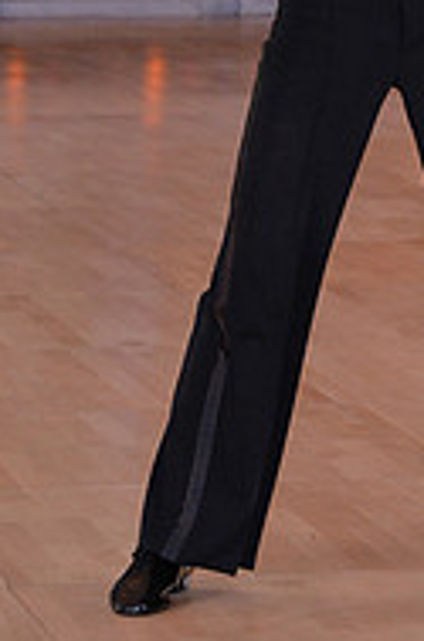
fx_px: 5347
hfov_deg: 4.5
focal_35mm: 301
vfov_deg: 6.8
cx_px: 317
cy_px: -217
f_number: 6.3
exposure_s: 1/250
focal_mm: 98
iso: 2000
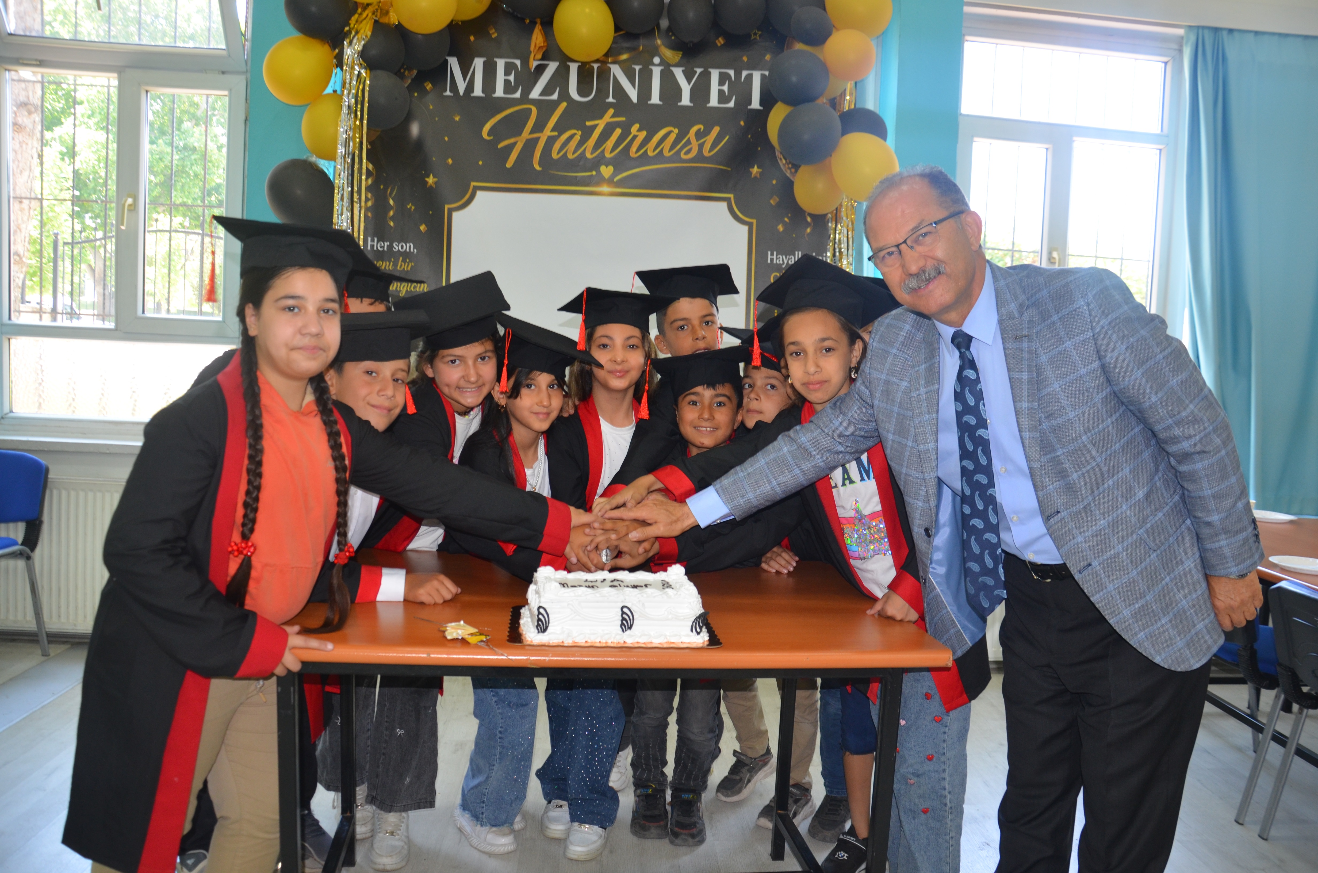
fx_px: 986
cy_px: 436
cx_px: 659
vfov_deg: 47.7
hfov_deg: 67.5
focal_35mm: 27
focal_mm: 18
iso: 400
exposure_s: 1/60
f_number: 3.5
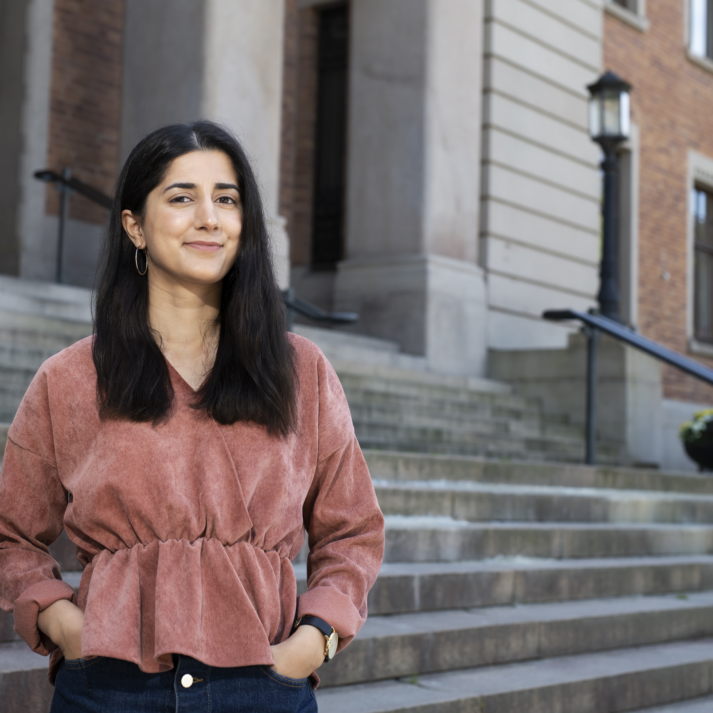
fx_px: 1538
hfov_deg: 25.9
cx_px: 214
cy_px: 348
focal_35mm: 66
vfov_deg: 26.1
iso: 200
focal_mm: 50
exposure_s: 1/200
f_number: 4.5
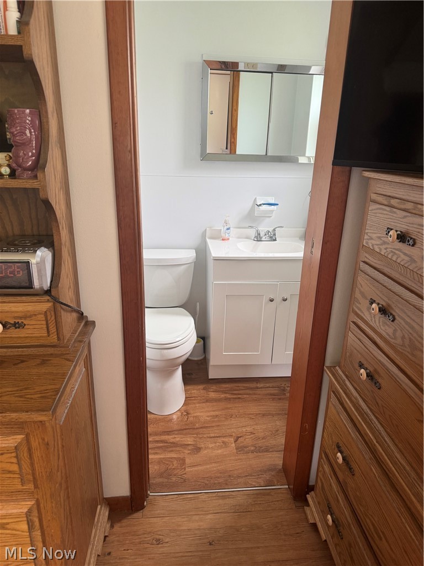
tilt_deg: -19.6
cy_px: 283
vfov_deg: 71.6
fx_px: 392
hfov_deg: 56.8
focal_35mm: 24
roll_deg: -1.4
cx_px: 212
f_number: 1.78
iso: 200
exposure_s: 1/78
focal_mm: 6.76
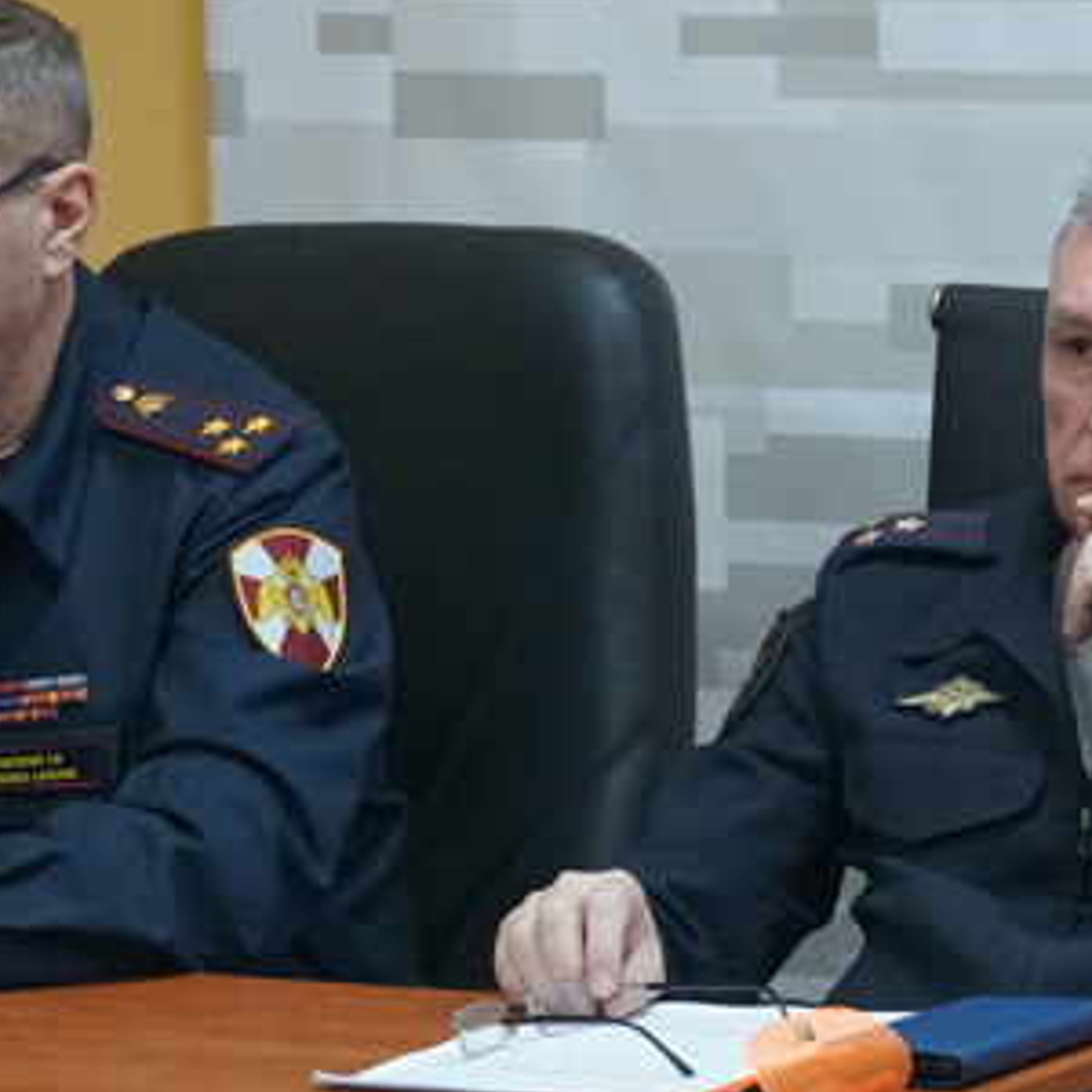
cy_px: 582
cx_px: 375
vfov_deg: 8.6
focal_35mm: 204
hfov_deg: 8.6
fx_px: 7281
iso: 6400
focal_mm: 64
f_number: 5.6
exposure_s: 1/160
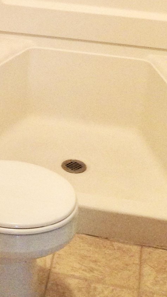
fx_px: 779
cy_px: -6
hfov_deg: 12.2
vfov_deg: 20.8
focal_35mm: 99
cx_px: 39
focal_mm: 4.12
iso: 200
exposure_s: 1/20
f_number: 2.4
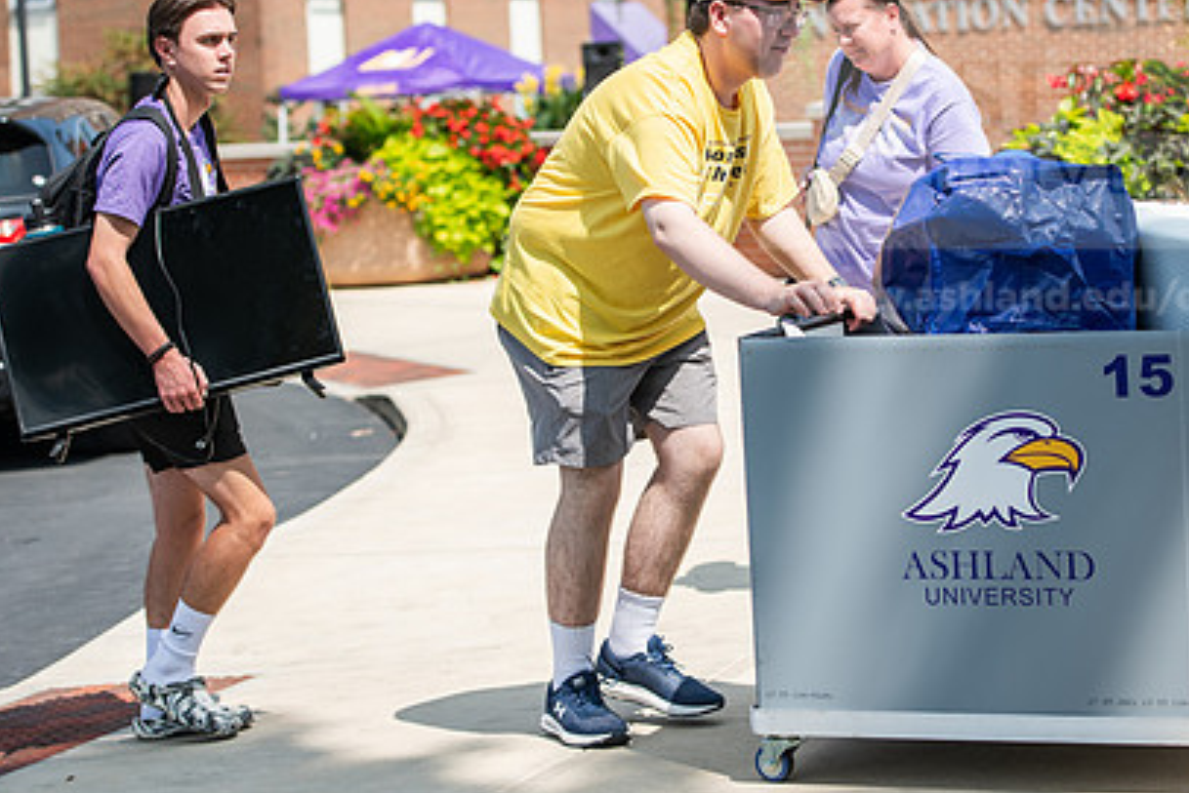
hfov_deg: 20.4
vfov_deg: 13.7
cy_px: 358
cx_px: 671
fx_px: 3304
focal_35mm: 100
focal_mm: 70
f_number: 3.2
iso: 64
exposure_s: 1/640
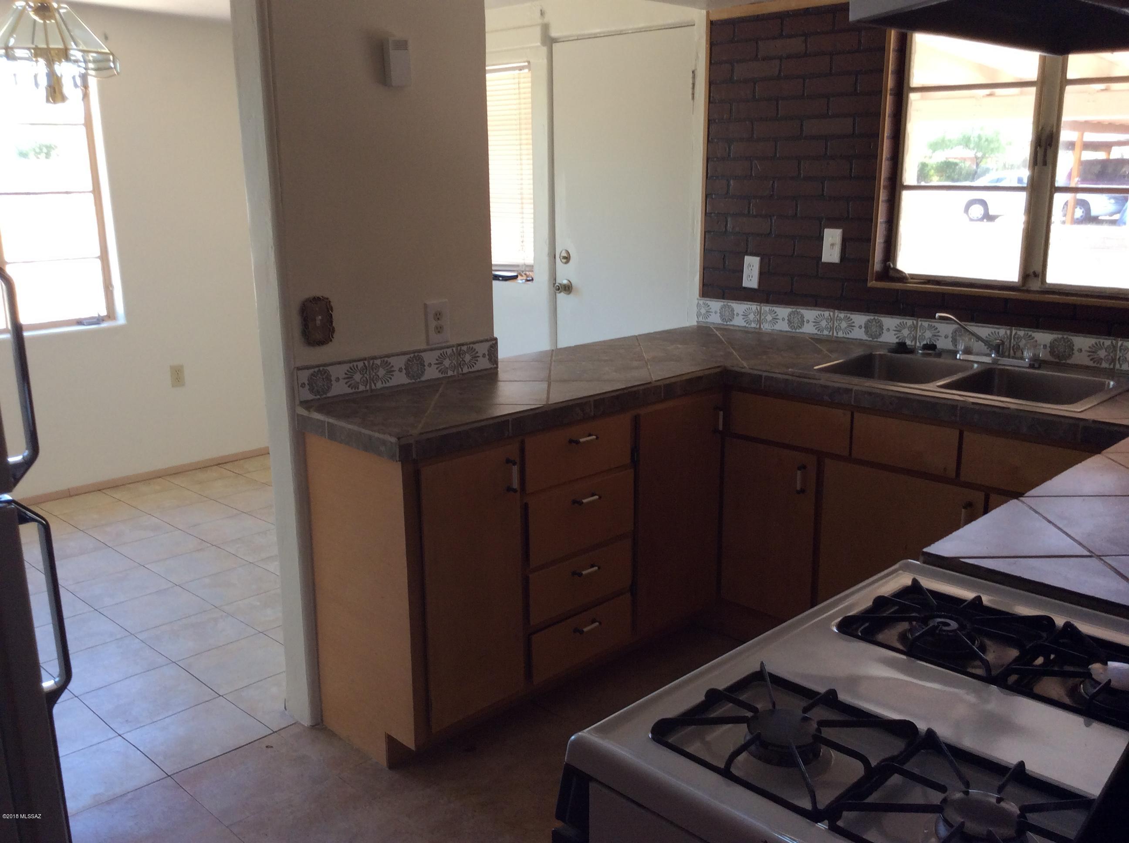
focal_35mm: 32
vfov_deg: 44.1
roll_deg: +1.7
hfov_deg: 56.9
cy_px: 422
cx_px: 564
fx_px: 1042
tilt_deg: -15.9
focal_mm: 3.3
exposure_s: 1/60
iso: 50
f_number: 2.4
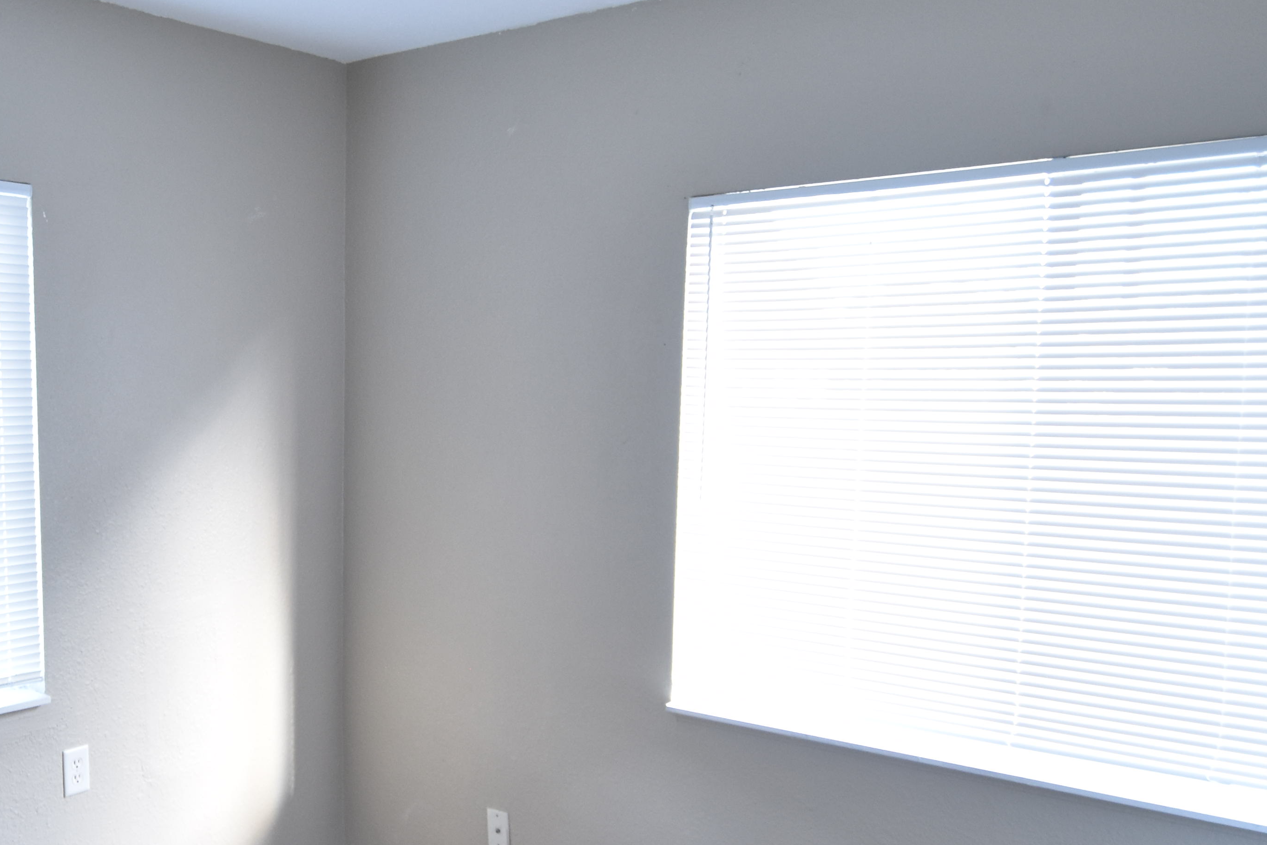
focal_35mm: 33
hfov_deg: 54.9
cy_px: 501
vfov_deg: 39.8
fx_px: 1161
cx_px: 341
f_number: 3.5
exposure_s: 1/45
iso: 800
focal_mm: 10
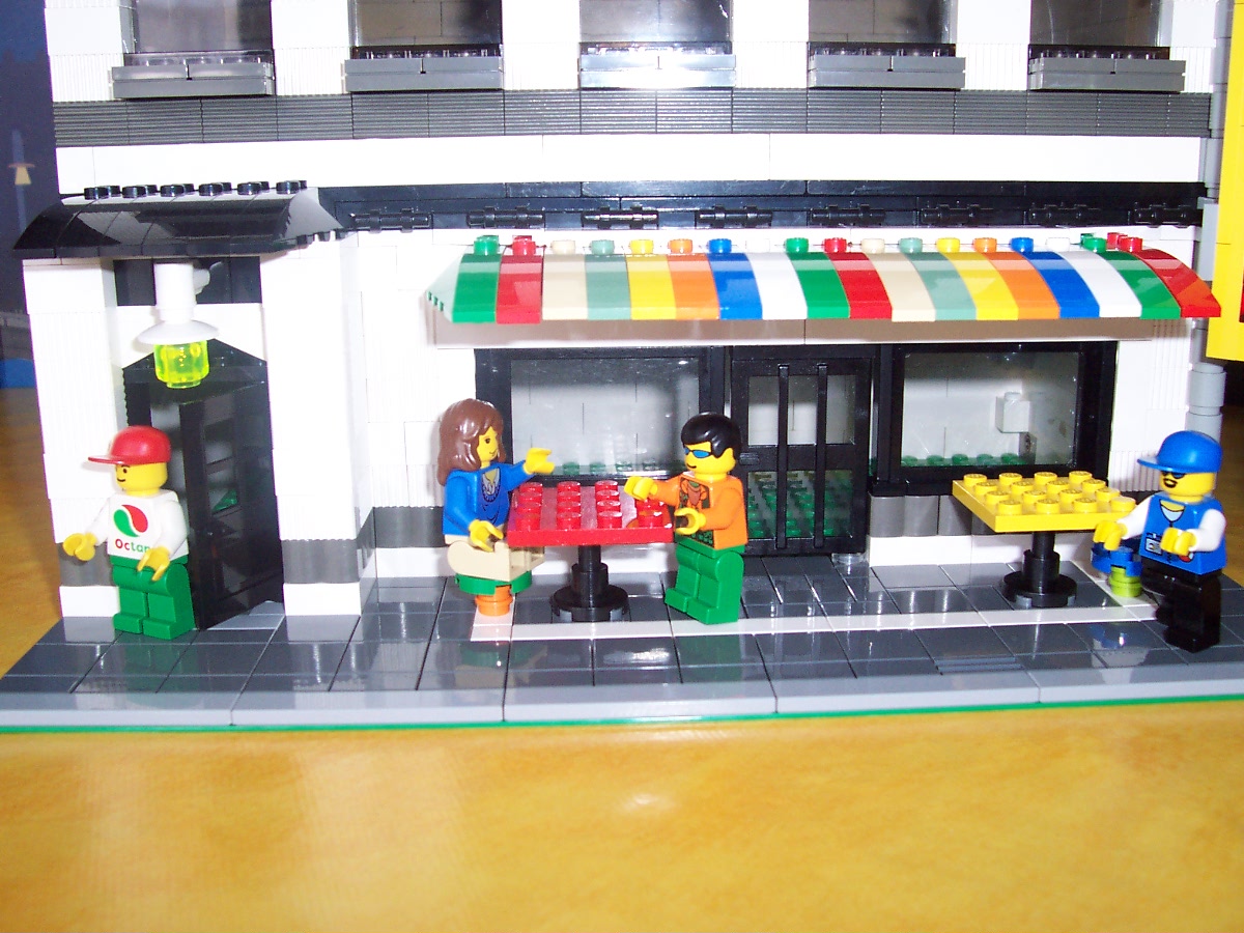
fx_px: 1330
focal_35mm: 37
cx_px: 622
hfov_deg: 50.1
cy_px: 466
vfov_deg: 38.7
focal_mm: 5.6
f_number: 2.8
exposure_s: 1/60
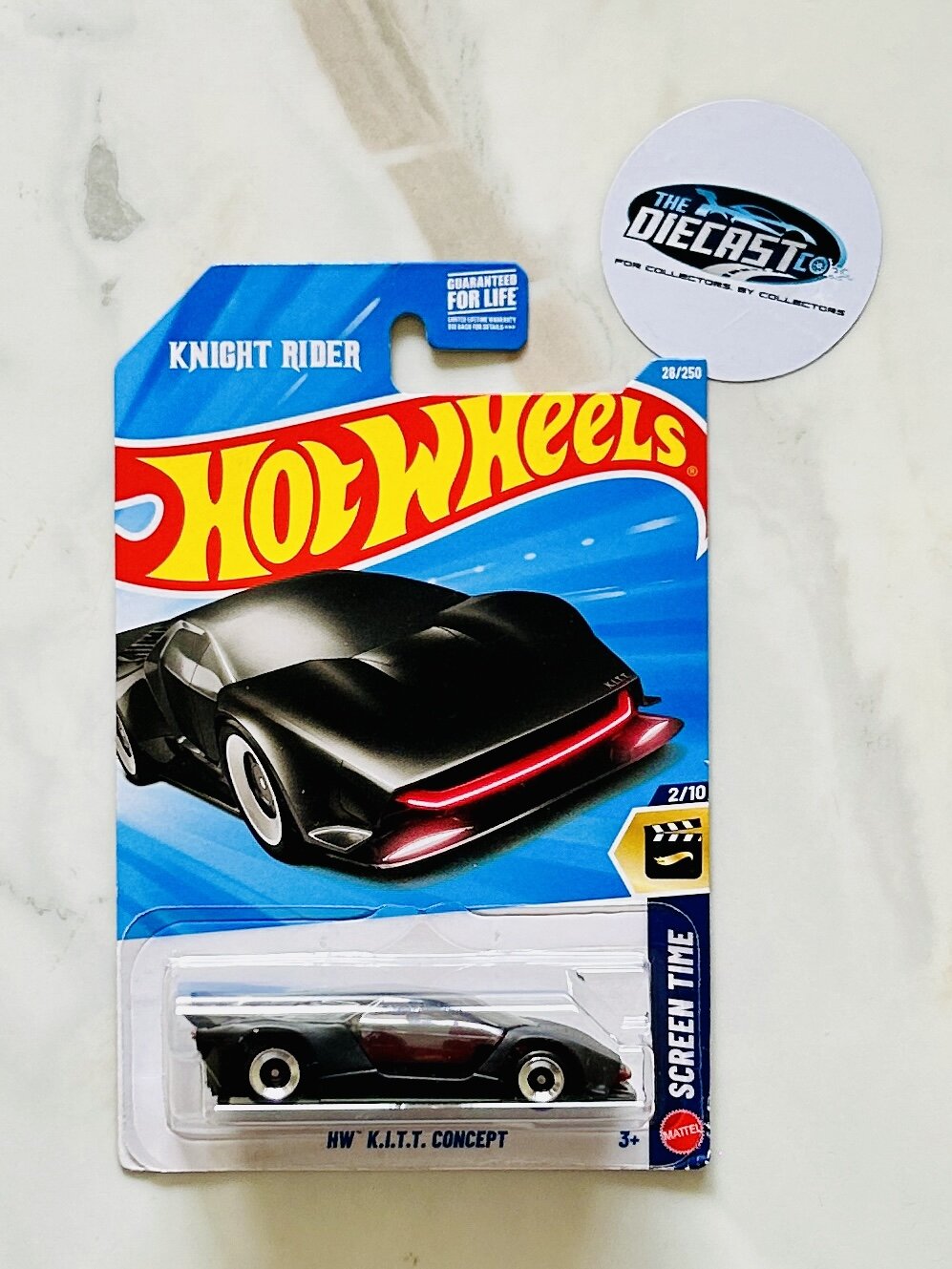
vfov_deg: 67.3
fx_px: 953
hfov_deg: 53.1
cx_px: 476
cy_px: 634
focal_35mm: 26
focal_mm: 5.7
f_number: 1.5
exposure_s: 1/121
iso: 64
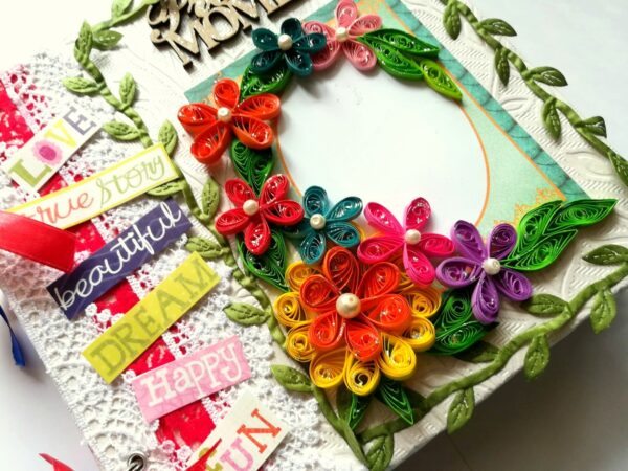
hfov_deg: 67.3
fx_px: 472
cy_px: 236
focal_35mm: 26
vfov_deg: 53.1
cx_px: 314
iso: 100
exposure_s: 1/40
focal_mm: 3.83
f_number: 2.2
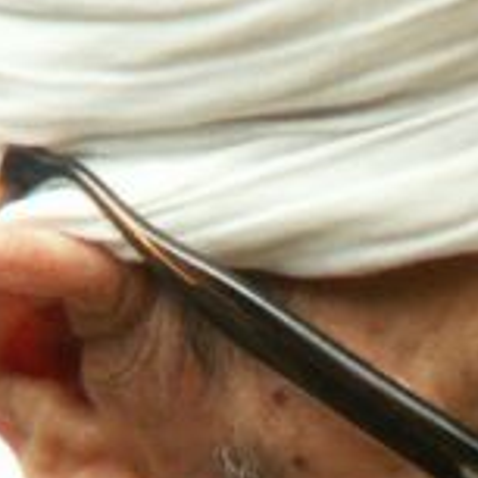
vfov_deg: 1.4
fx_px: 19450
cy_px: 572
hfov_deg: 1.4
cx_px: 484
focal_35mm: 1245
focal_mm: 45.88
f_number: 4.5
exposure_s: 1/50
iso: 160
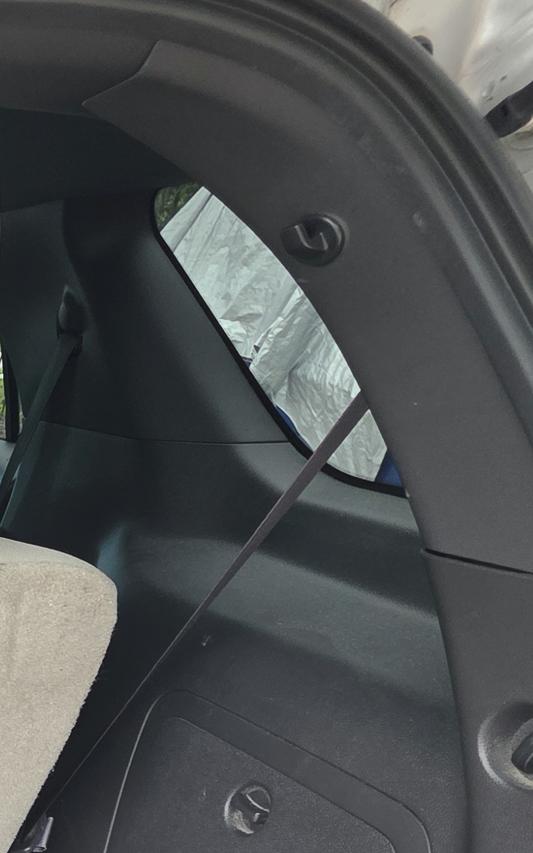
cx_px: -491
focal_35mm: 40
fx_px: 930
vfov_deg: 43.6
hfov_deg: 19.9
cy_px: 813
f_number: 1.9
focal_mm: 2.2
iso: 40
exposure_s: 1/120
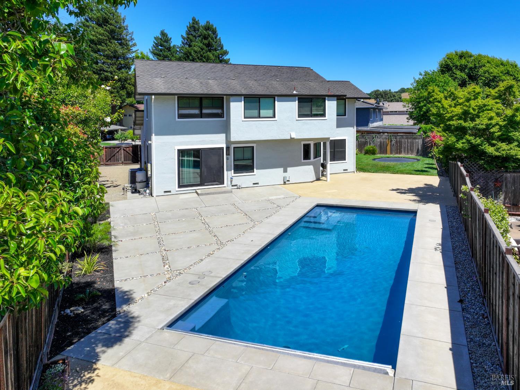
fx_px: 360
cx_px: 260
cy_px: 195
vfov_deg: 56.8
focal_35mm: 24
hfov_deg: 71.6
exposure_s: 1/240
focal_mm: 12.29
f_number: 8
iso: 100
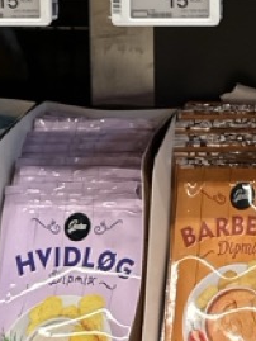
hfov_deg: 12.5
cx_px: 350
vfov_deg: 14.9
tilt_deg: -0.7
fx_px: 1123
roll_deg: +0.4
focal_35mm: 114
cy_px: -289
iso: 160
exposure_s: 1/121
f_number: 1.78
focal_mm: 6.86
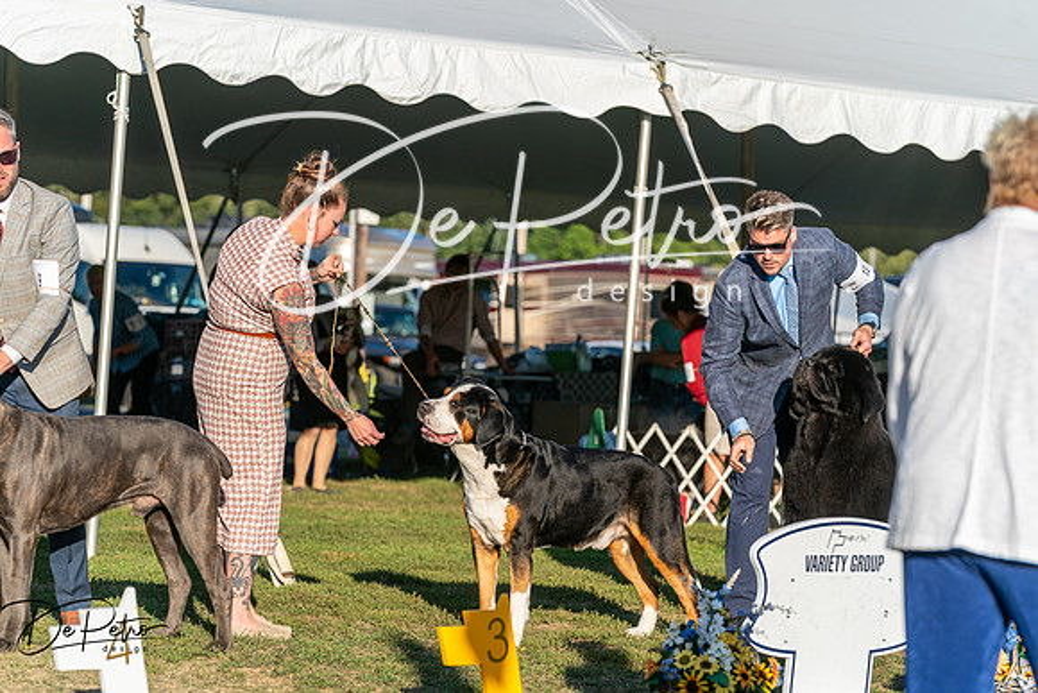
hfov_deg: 16.1
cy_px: 346
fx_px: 3663
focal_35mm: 127
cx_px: 519
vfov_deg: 10.8
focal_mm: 127
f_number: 4.5
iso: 160
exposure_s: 1/1250
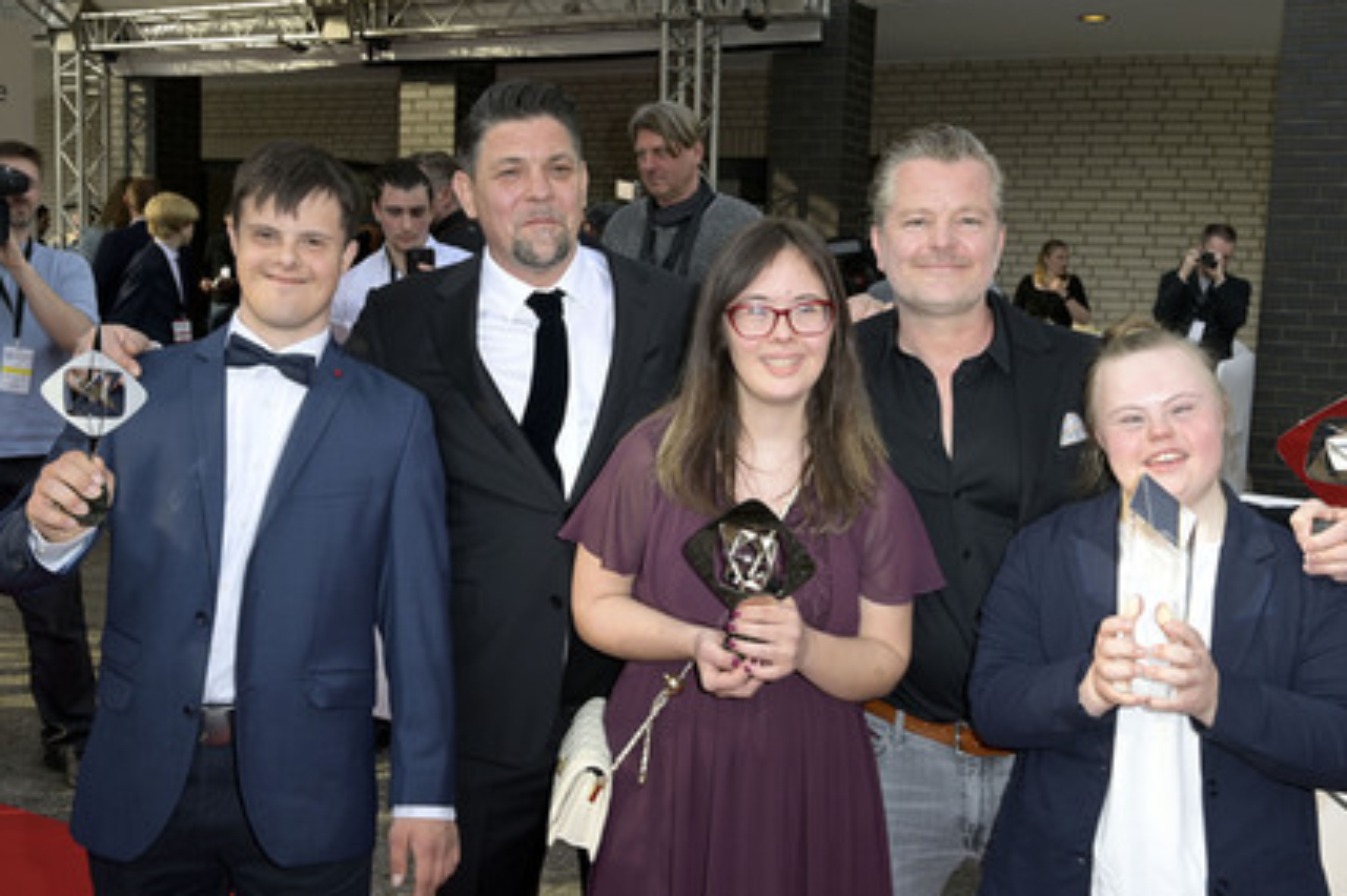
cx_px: 677
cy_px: 432
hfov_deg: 51.9
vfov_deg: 35.9
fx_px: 1383
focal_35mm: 37
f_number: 9
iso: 500
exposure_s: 1/250
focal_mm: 35
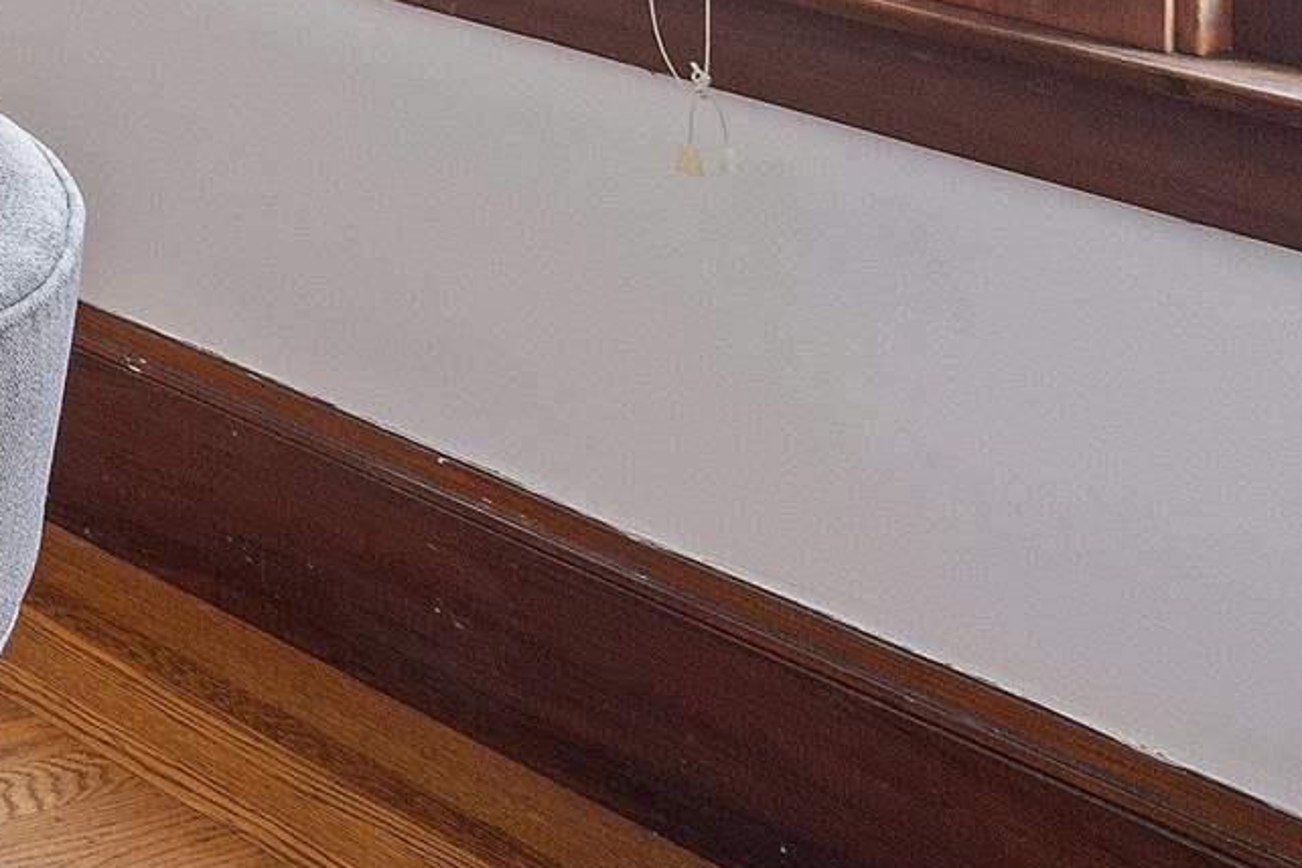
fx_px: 2423
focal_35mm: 67
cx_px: -1556
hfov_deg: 17.0
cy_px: -993
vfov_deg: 15.2
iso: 125
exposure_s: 1/5
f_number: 8
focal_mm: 14
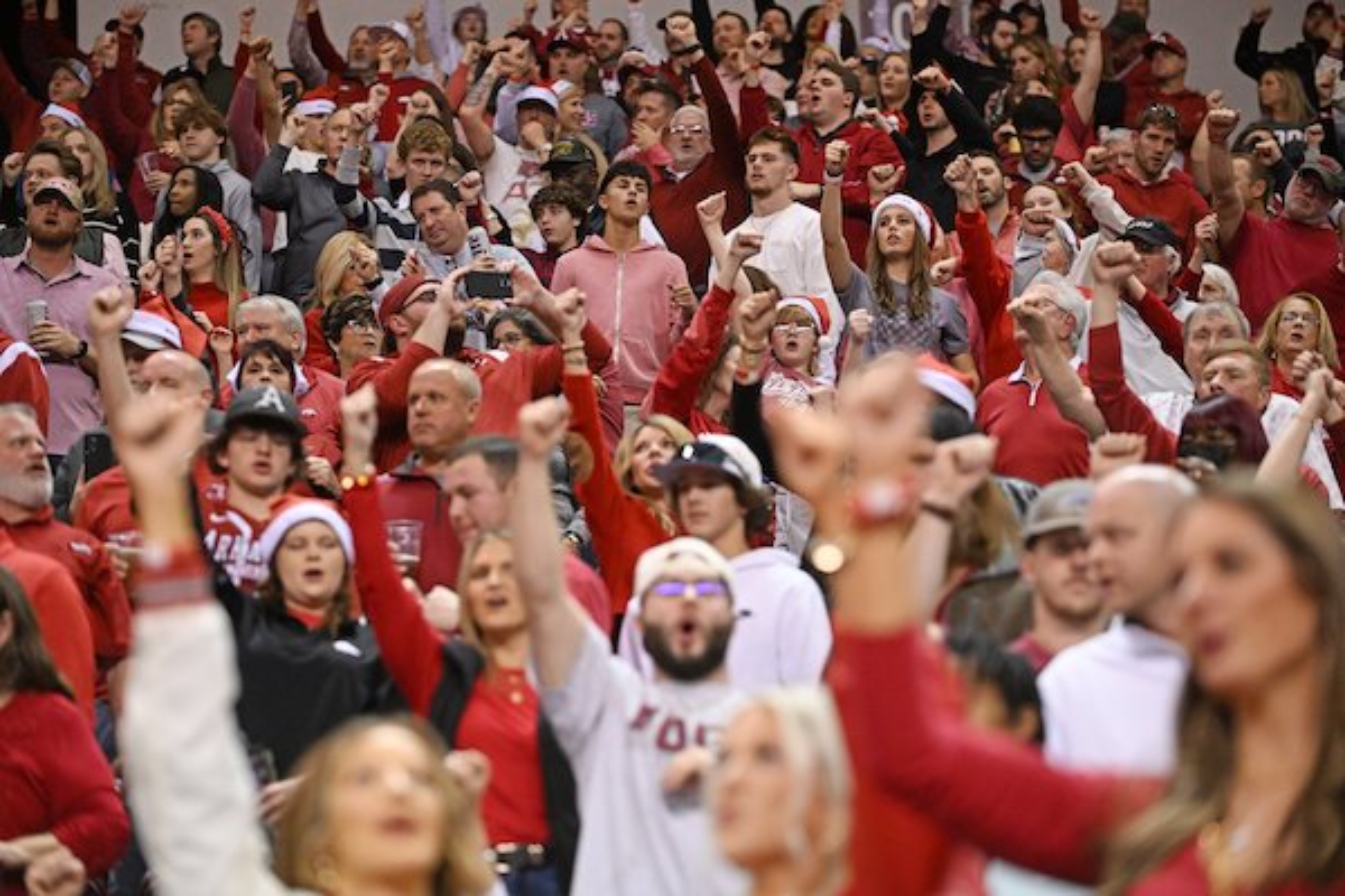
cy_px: 448
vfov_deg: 11.4
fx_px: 4483
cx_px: 672
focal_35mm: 120
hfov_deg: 17.1
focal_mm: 120
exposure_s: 1/2000
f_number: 2.8
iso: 5000
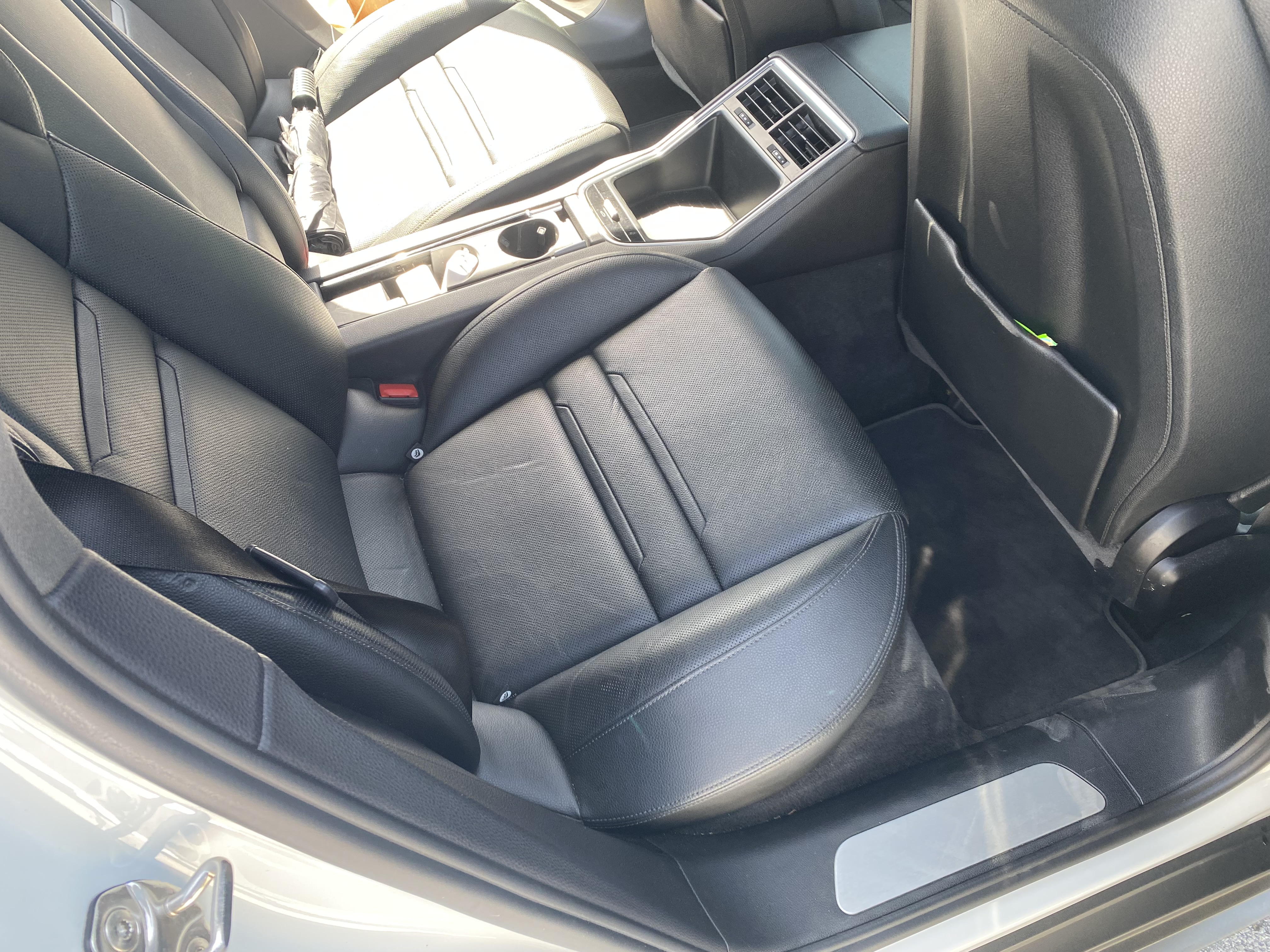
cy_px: 476
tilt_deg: -48.9
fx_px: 954
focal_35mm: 26
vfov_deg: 53.1
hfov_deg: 67.3
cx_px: 635
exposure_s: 1/121
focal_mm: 4.25
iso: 80
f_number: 1.8
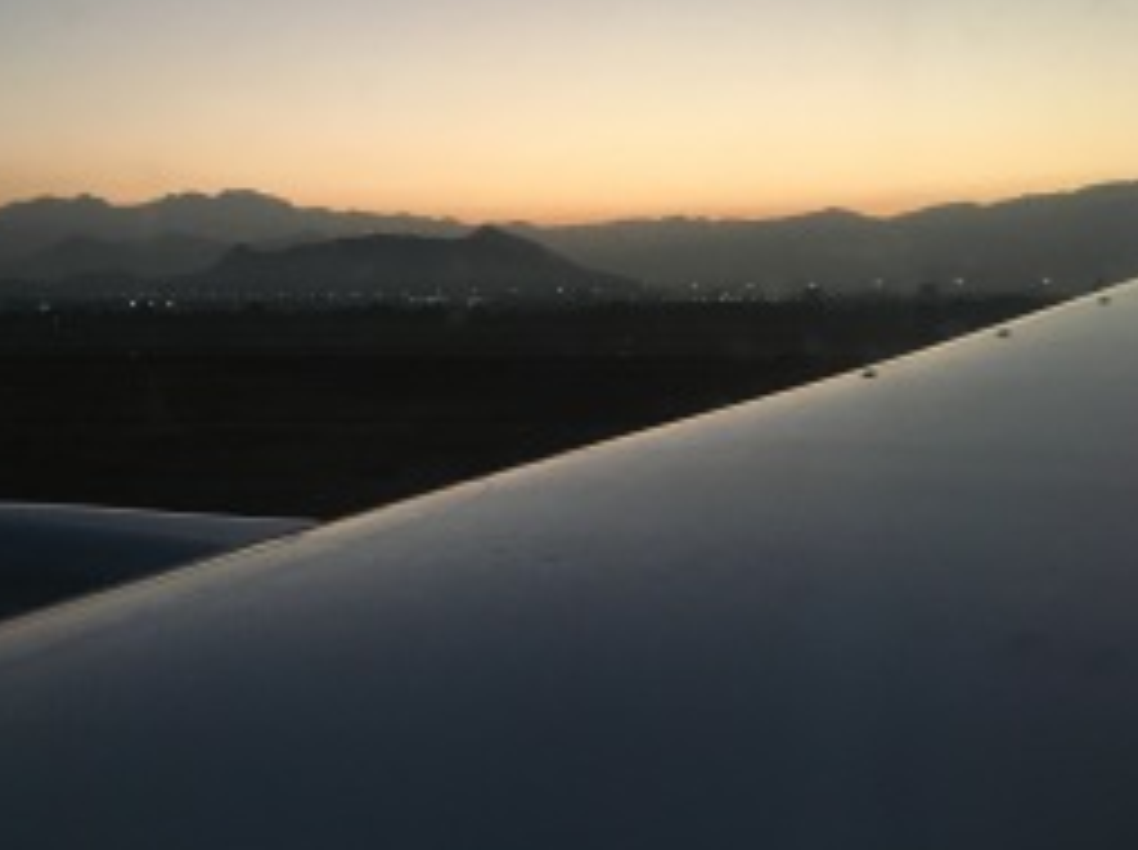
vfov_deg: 34.0
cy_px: 283
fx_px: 1379
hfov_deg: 44.7
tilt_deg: +3.5
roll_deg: +2.1
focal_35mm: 42
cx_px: 477
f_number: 2.2
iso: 200
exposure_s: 1/30
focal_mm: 4.15
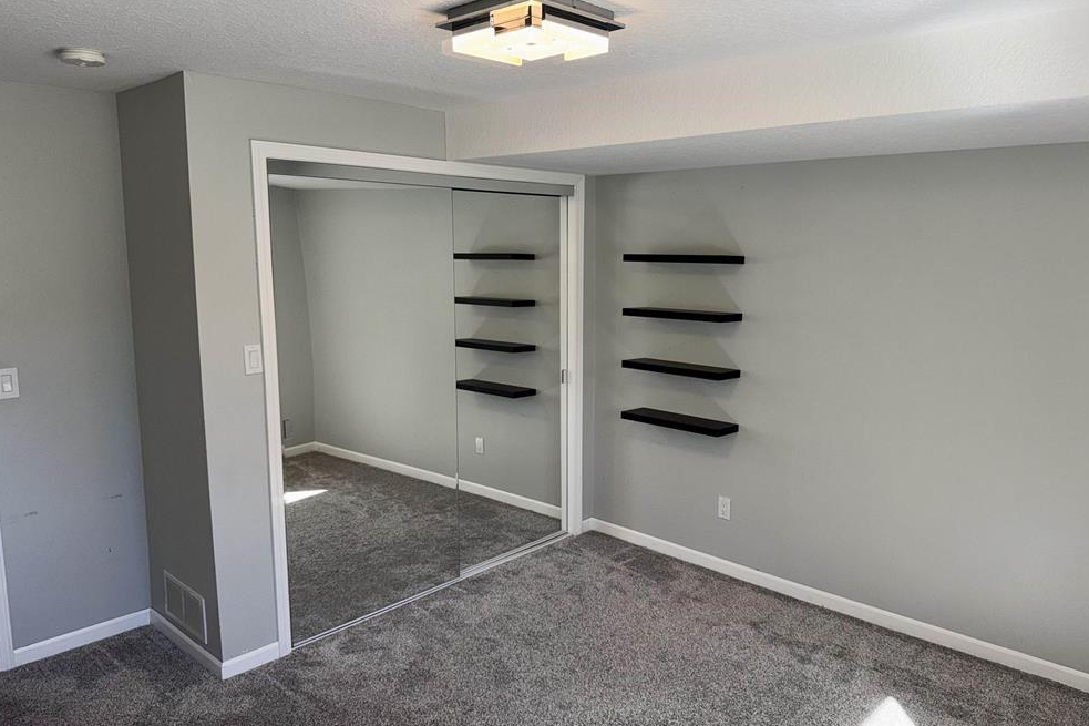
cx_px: 562
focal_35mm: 26
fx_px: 786
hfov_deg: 69.4
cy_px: 351
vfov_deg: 49.5
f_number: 1.78
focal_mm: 6.76
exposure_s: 1/222
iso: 50
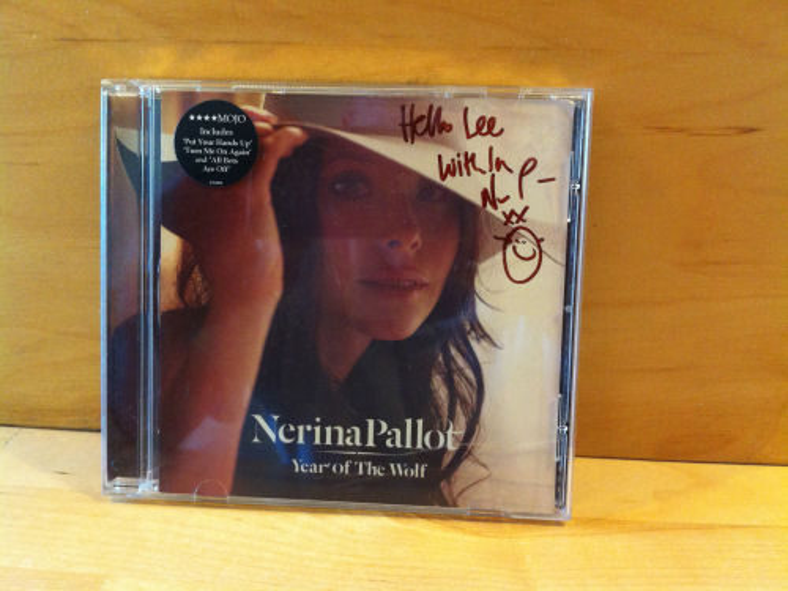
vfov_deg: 40.7
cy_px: 296
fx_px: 797
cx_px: 394
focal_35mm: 35
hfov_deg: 52.6
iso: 250
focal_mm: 3.85
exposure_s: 1/15
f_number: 2.8
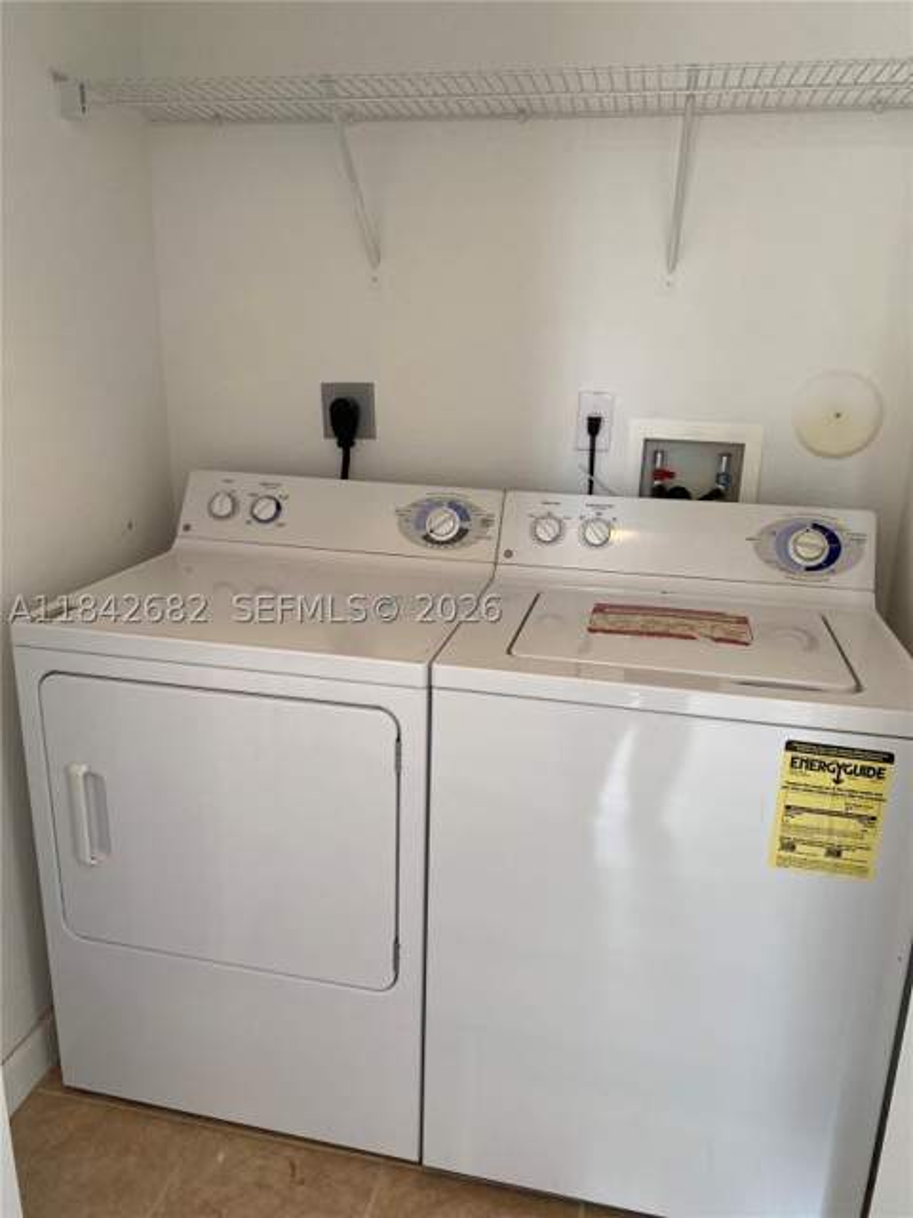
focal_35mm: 26
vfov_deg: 67.3
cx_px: 456
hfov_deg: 53.1
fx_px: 914
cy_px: 609
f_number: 1.8
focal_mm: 4.25
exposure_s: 1/60
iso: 125
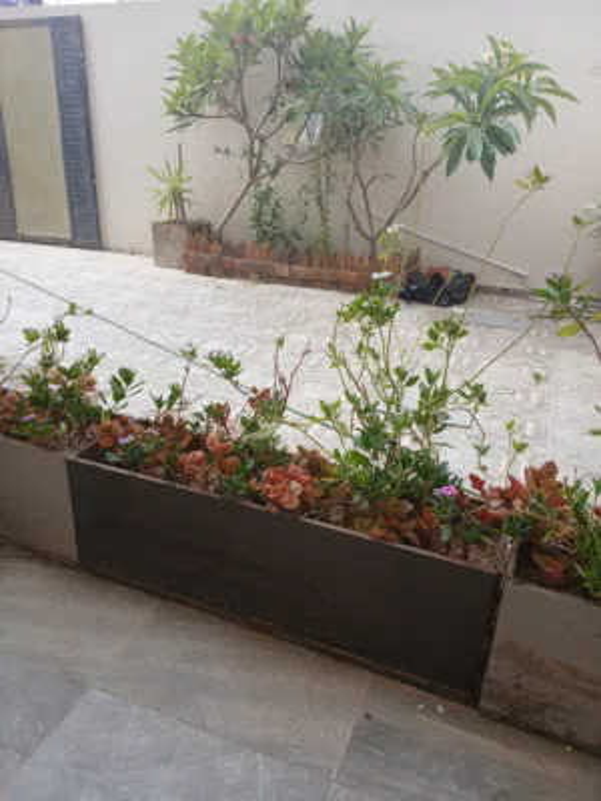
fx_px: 602
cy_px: 400
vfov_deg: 67.3
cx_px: 300
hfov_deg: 53.1
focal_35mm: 26
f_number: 1.8
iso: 20
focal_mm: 3.98
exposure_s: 1/142
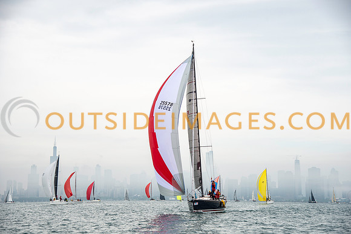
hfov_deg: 29.6
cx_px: 176
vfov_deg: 20.0
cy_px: 117
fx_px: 665
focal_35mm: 68
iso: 250
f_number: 5
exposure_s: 1/1250
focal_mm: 66
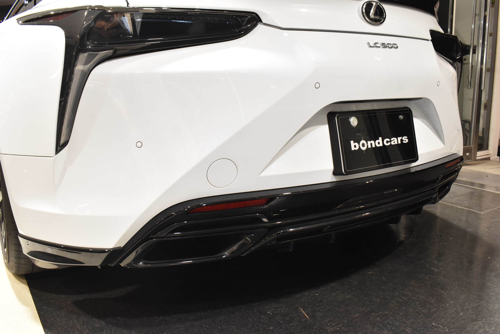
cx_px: 250
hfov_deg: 59.5
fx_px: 438
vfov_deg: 41.8
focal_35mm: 32
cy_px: 167
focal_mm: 21
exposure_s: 1/30
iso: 1100
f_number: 8
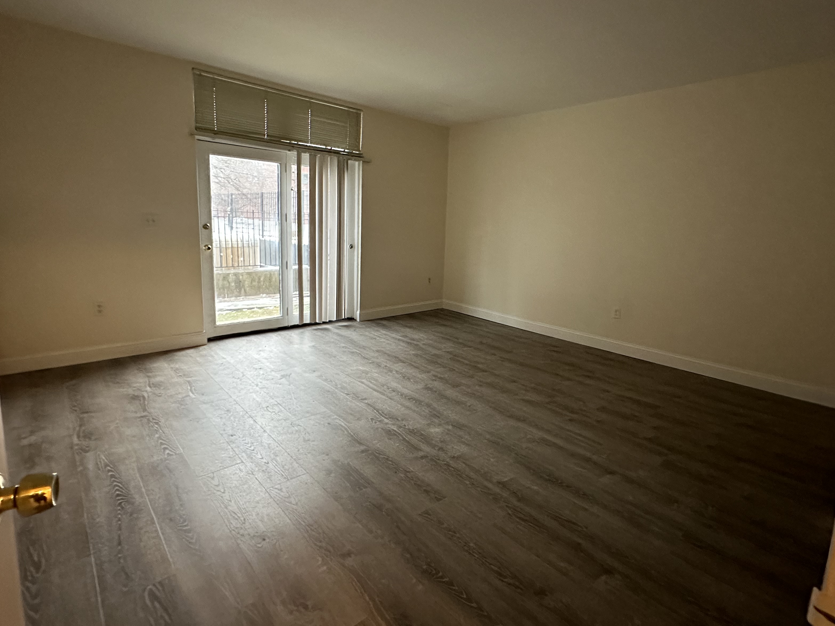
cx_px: 443
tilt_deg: -8.5
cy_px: 287
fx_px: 434
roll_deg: -1.4
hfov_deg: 87.6
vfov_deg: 71.5
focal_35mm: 18
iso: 640
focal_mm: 2.22
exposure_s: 1/60
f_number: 2.2
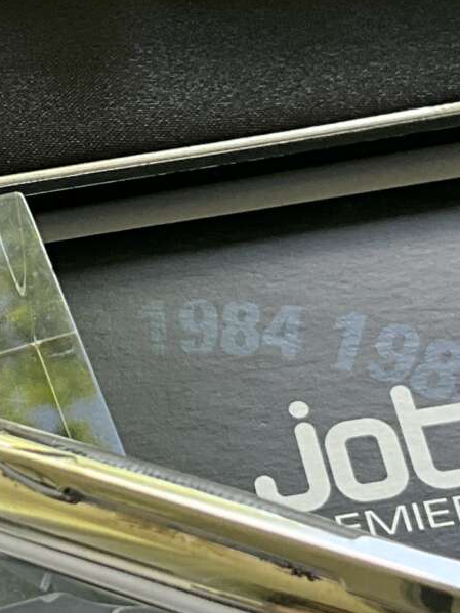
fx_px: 2198
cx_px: 27
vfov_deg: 15.9
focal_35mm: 124
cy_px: 207
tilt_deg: -51.5
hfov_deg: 11.8
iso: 32
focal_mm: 3
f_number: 1.8
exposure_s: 1/122
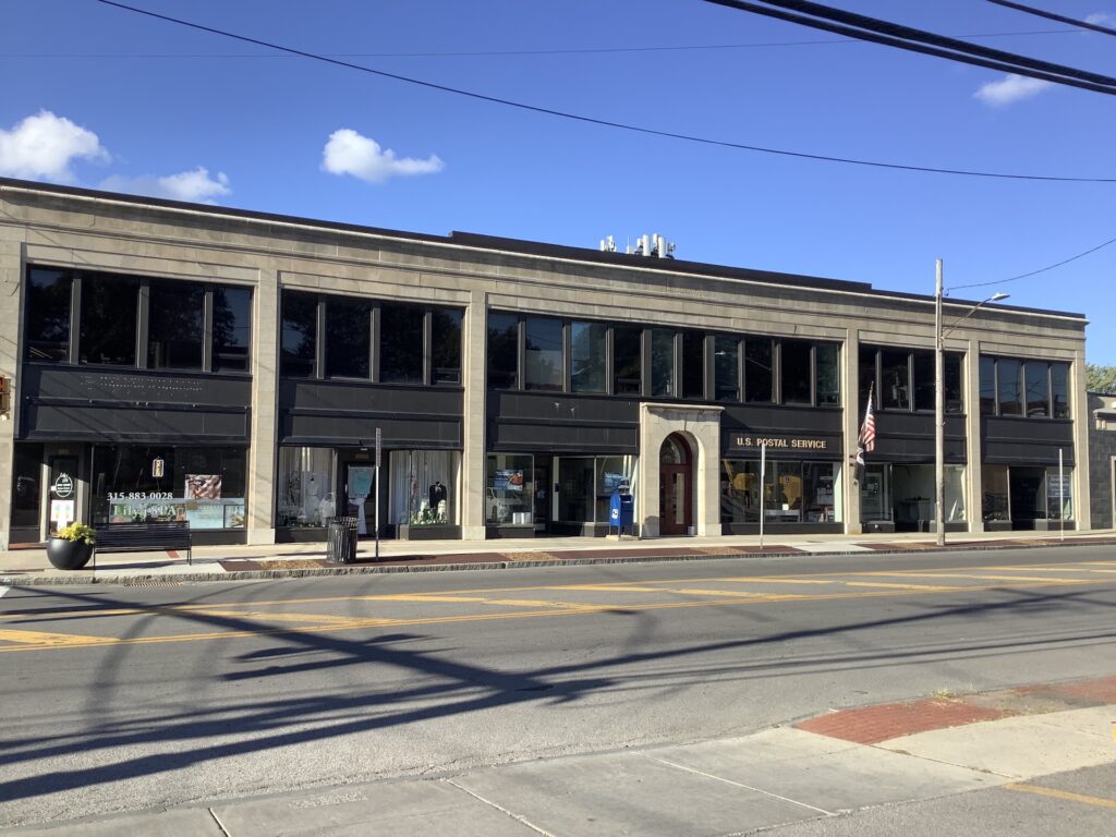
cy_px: 418
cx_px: 558
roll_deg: -1.7
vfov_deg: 45.4
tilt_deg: +3.4
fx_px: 999
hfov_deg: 58.4
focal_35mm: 31
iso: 25
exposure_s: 1/840
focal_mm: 3.3
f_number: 2.4
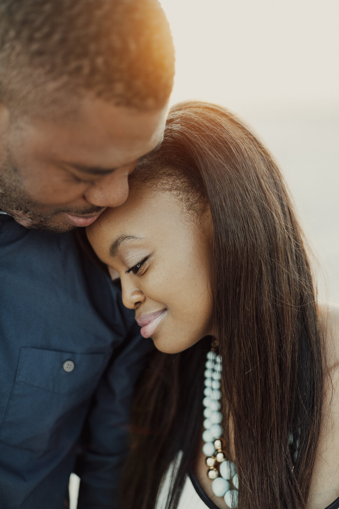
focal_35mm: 50
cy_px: 254
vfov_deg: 39.6
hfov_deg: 27.0
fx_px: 707
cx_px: 170
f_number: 2
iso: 200
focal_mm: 50
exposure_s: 1/125
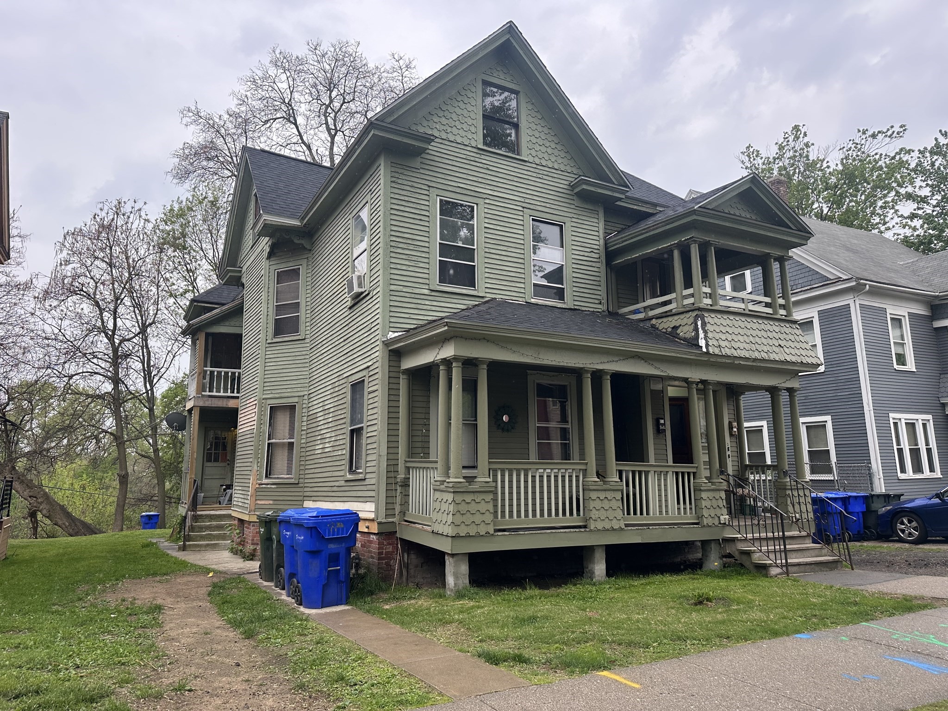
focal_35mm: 24
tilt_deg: +11.2
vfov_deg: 56.8
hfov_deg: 71.6
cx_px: 474
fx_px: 657
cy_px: 356
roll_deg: +0.2
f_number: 1.78
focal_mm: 6.86
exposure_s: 1/475
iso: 80
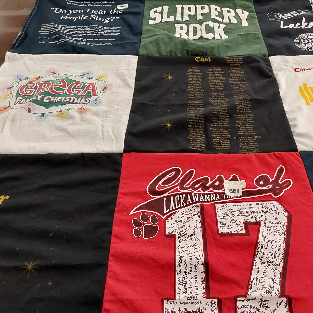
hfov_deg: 48.2
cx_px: 188
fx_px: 348
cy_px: 159
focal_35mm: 34
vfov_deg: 48.4
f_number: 1.9
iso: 160
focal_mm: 2.91
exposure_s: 1/60
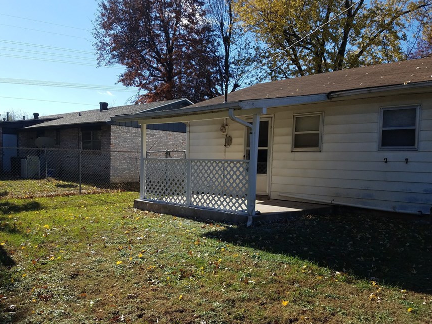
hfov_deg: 58.3
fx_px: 387
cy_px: 173
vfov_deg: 45.4
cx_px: 206
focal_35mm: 31
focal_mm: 4.2
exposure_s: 1/2288
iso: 50
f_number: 1.7
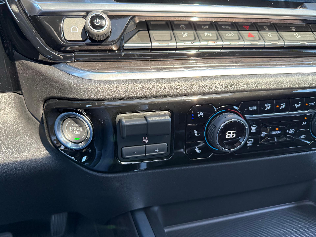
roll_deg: -8.1
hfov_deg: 71.6
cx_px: 158
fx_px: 219
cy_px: 118
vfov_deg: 56.8
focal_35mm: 24
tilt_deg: -19.6
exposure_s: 1/121
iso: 200
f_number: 1.78
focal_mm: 6.76
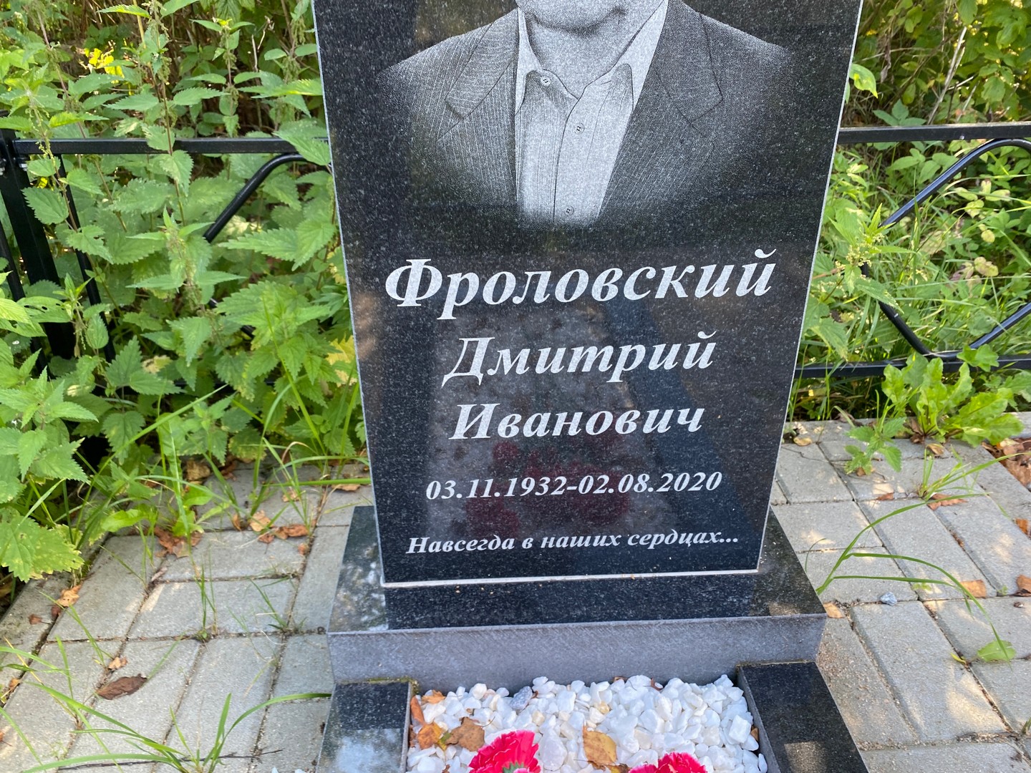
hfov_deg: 67.3
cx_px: 516
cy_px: 386
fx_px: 774
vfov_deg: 53.1
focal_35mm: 26
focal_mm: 4.25
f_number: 1.8
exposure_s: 1/122
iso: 40
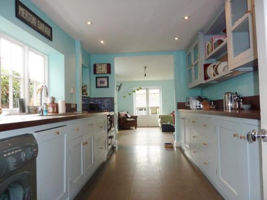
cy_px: 100
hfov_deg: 69.4
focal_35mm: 25
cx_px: 134
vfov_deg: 54.9
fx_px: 193
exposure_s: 1/30
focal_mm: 4.1
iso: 250
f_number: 3.3
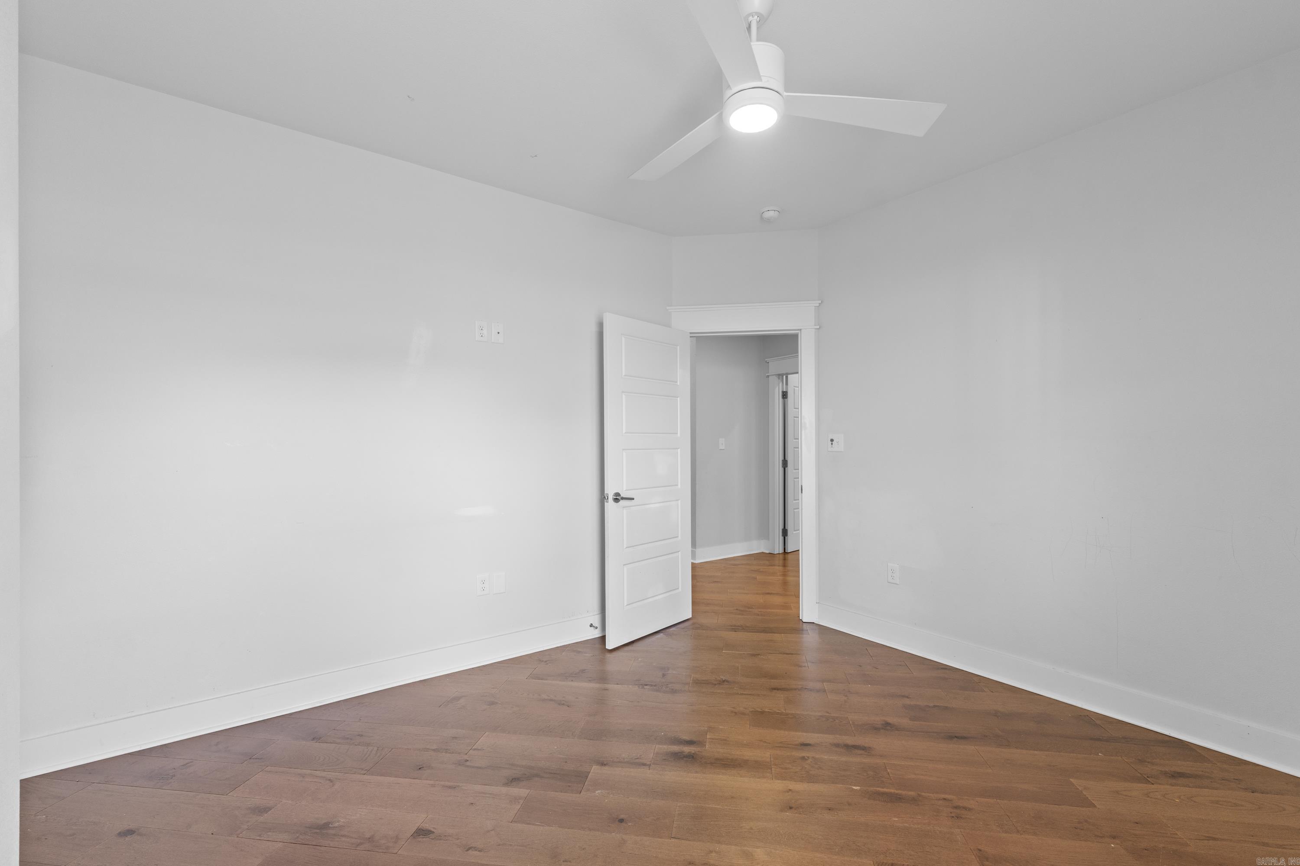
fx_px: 542
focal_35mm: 15
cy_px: 433
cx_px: 650
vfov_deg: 77.3
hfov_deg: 100.4
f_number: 8
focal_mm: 10
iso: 250
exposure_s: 1/1.25
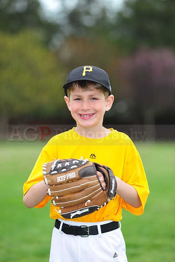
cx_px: 88
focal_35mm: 200
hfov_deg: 6.9
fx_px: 1460
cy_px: 131
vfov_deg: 10.3
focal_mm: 200
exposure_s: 1/400
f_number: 5
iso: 400
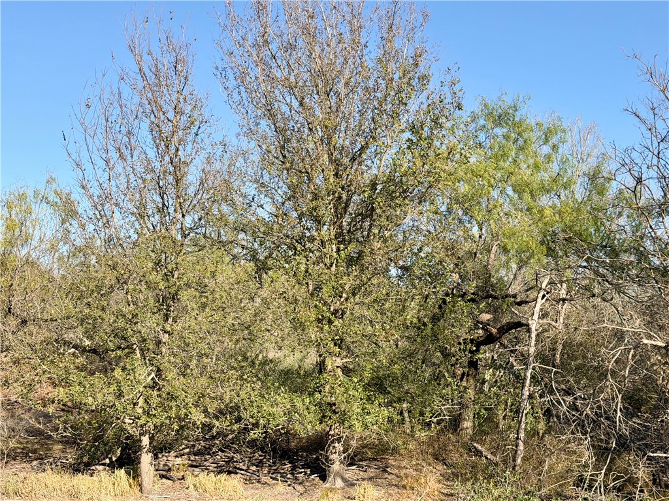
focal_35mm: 48
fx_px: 928
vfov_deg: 30.3
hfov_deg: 39.7
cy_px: 250
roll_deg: -1.8
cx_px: 334
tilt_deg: +5.6
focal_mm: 6.76
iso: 64
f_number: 1.78
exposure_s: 1/3378
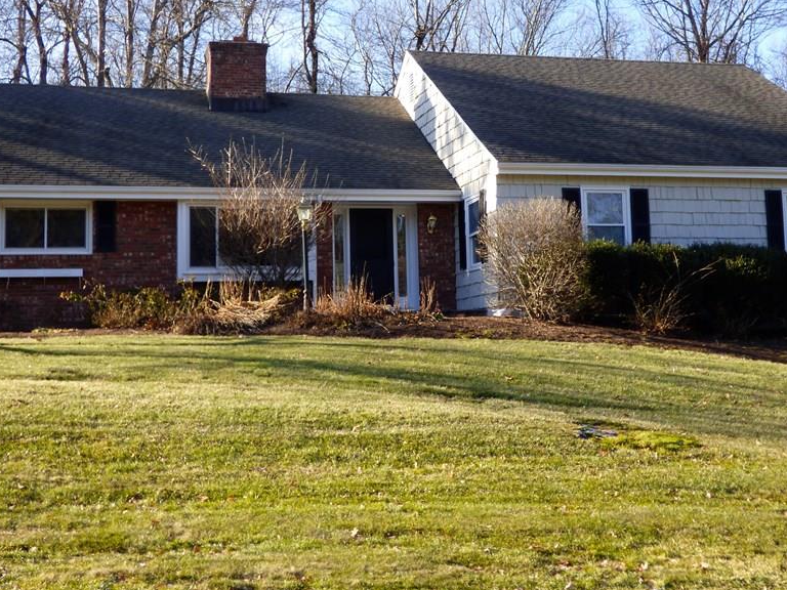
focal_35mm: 52
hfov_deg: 36.8
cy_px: 211
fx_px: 1182
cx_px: 430
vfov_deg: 27.9
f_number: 3.5
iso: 100
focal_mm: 6.8
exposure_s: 1/320
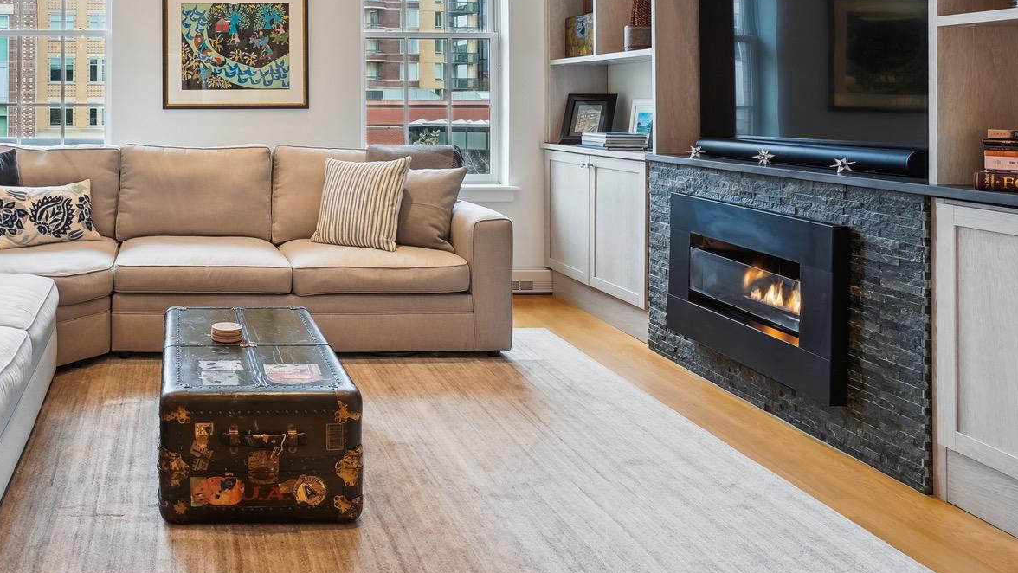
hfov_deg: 57.5
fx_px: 837
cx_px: 190
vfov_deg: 36.8
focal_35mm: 31
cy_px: 135
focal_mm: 17
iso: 640
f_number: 8
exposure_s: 1/25
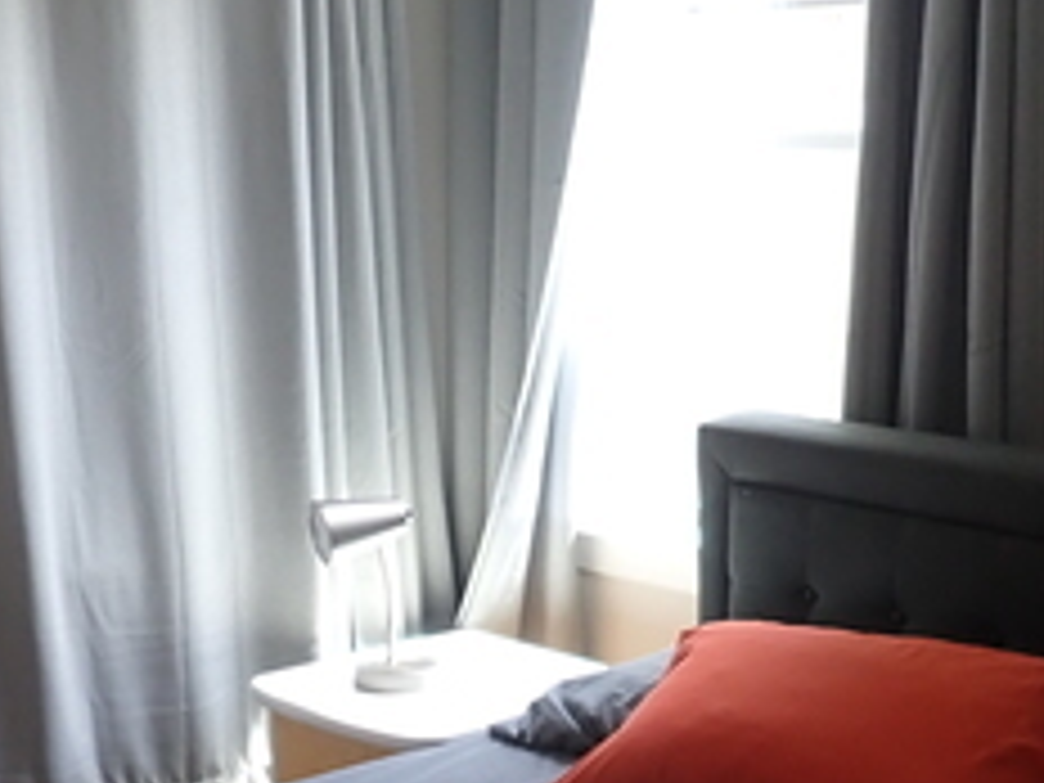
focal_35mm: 72
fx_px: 2171
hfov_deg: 26.8
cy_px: 742
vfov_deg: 19.9
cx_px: 313
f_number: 2
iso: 200
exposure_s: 1/125
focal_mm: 4.5
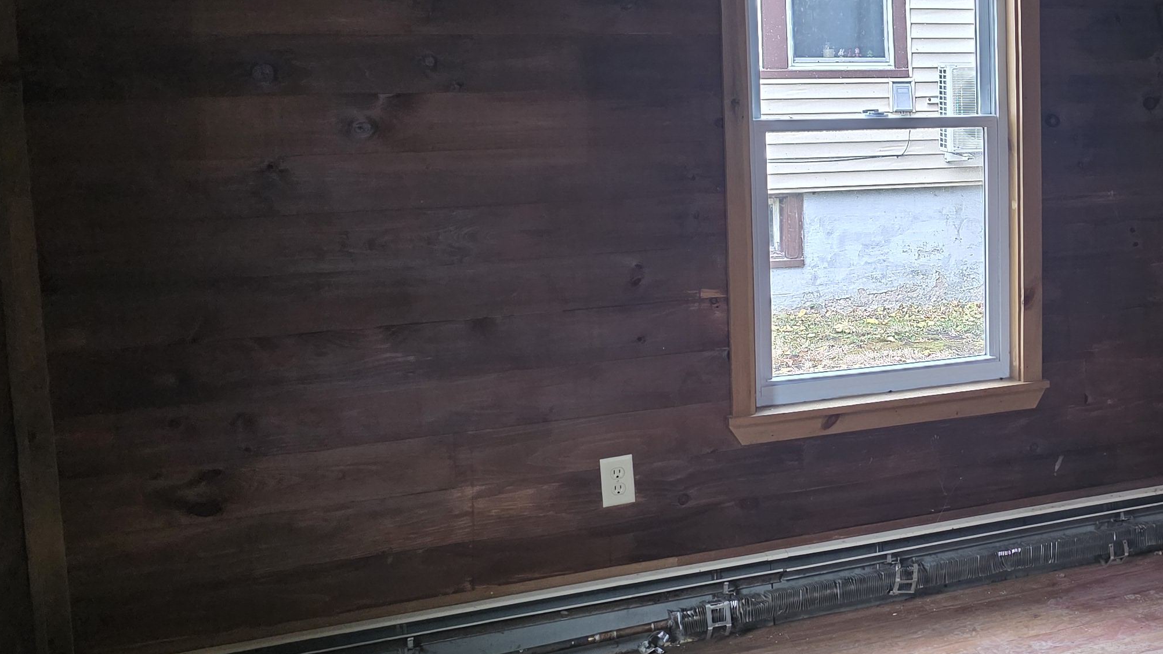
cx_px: 1144
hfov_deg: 37.3
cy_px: 201
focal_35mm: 50
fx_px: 1542
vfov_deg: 23.8
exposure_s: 1/120
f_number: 1.7
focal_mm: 6.3
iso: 800
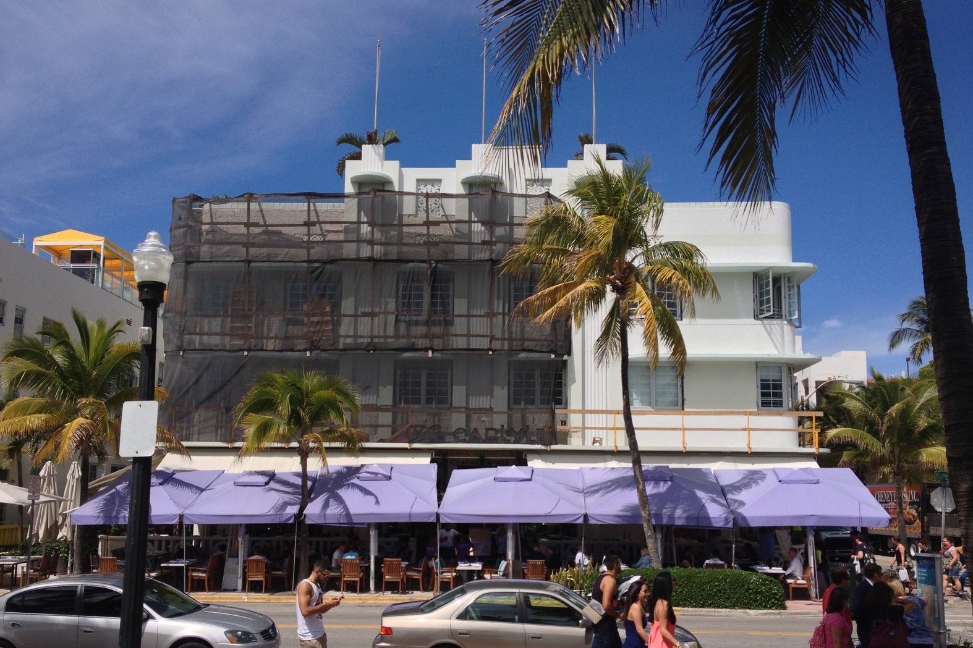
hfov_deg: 51.9
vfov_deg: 35.9
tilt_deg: +5.8
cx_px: 487
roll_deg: -0.3
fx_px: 1000
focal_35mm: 37
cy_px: 369
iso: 50
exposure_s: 1/2632
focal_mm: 4.28
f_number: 2.4
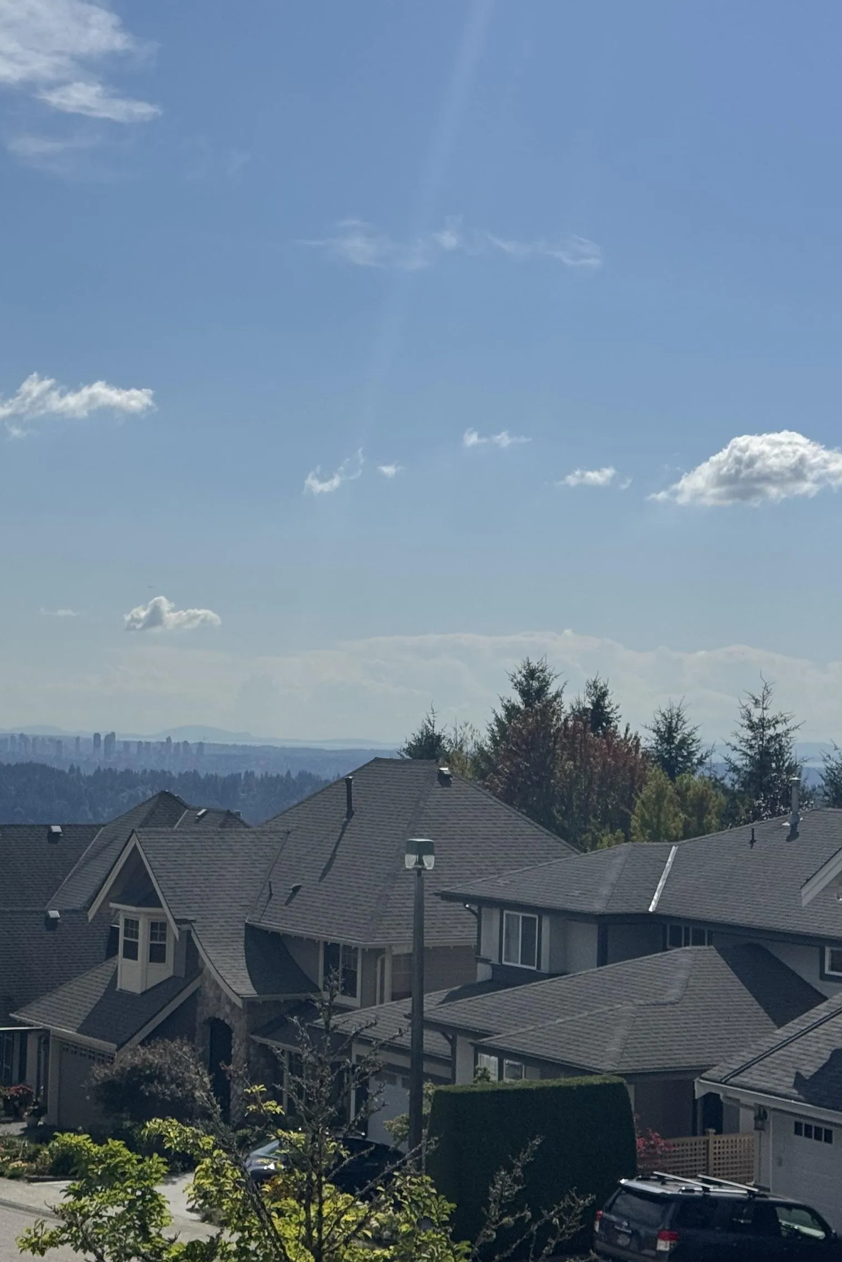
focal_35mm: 67
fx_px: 2350
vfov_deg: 30.1
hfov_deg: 20.3
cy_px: 631
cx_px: 364
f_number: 1.78
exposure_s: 1/15385
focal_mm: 6.76
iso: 64
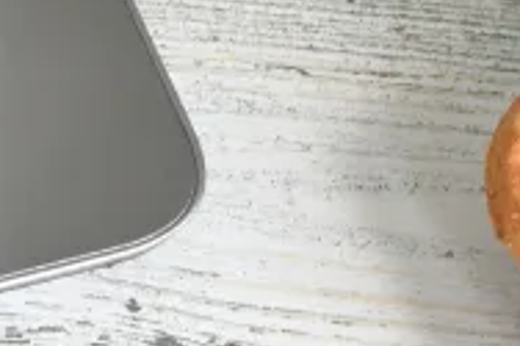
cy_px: -137
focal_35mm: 320
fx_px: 4618
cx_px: -307
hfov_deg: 6.3
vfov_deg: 4.3
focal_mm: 40
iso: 250
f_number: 9
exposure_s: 1/60
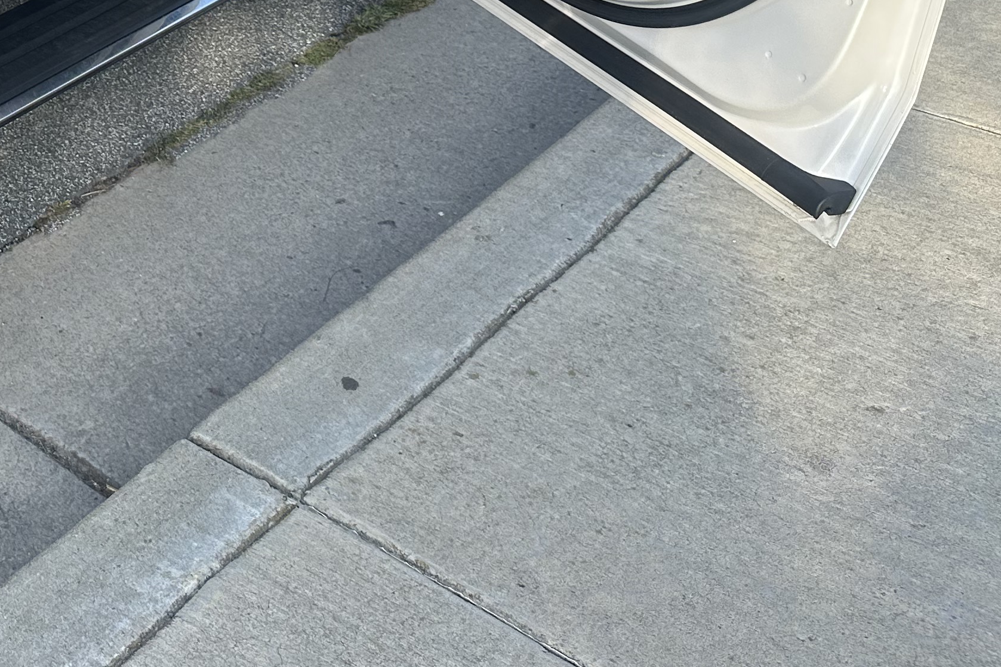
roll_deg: +1.8
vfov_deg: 21.2
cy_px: -105
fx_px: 1668
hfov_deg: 29.8
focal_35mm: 60
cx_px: -120
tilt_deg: -21.1
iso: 80
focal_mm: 6.86
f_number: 1.78
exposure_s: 1/1321
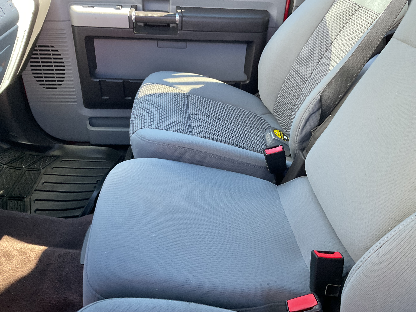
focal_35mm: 29
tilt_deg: -36.1
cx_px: 208
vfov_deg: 48.2
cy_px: 156
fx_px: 349
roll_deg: -4.1
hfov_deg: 61.7
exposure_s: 1/60
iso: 64
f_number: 1.8
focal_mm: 3
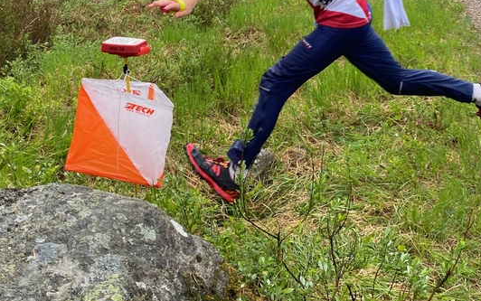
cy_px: -4
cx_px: 259
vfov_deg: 23.4
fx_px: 695
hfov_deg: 38.2
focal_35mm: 53
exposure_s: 1/144
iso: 32
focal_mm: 4.25
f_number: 1.8
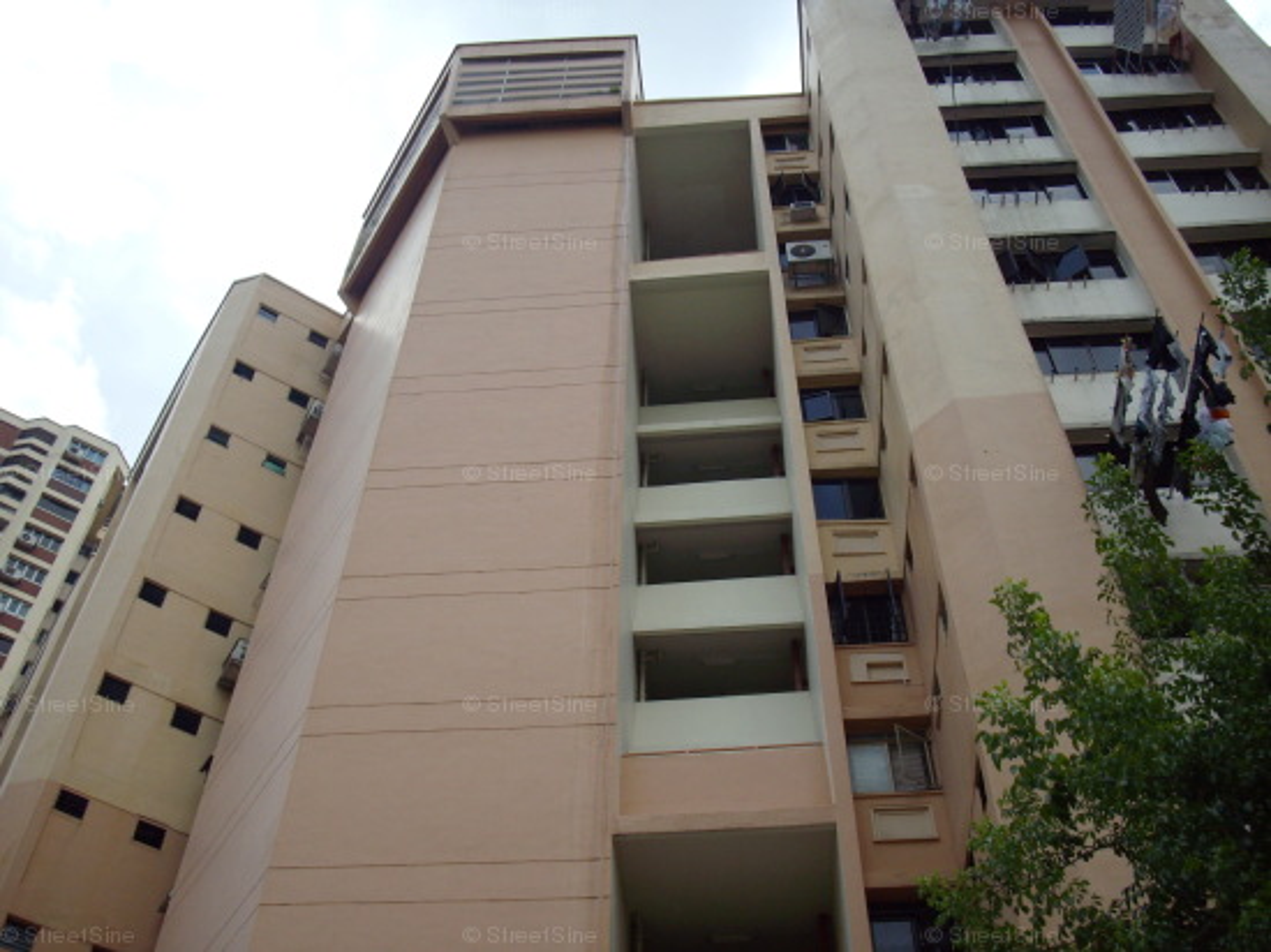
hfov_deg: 50.2
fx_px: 1358
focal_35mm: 37
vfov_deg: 38.6
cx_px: 636
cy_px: 476
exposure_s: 1/400
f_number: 5.6
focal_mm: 6.2
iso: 80
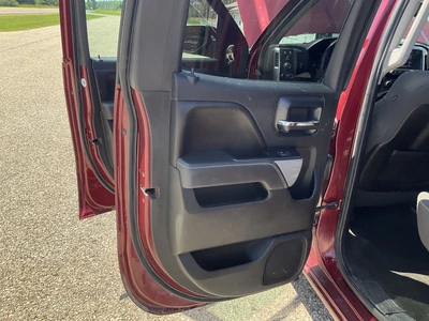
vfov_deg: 48.2
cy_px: 160
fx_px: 359
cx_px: 214
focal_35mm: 29
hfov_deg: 61.7
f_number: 1.8
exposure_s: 1/284
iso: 25
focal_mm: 3
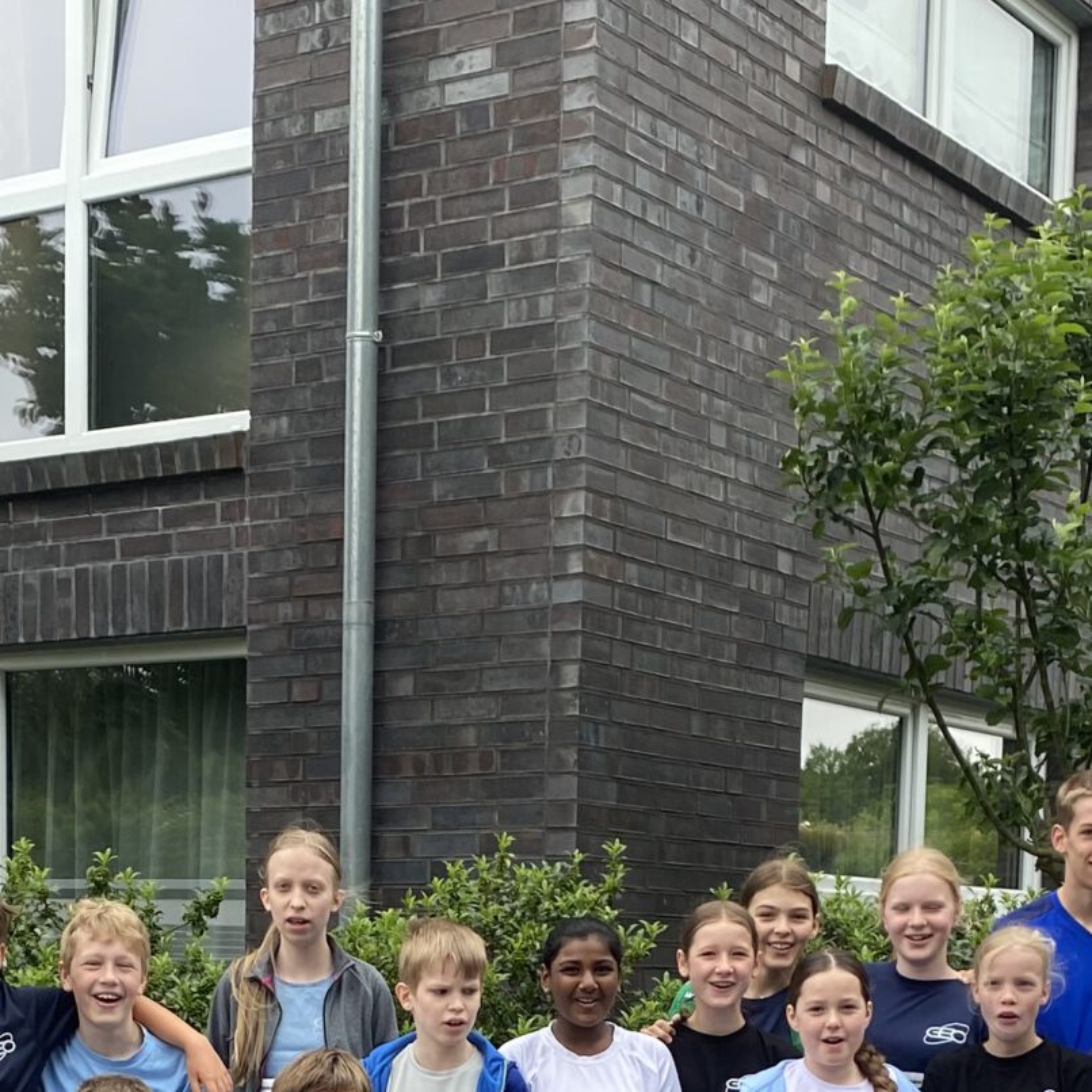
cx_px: 444
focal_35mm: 73
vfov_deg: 22.1
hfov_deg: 23.6
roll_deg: -0.6
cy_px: 1255
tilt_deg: -7.7
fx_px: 2605
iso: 32
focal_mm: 4.25
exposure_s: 1/339
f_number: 1.8
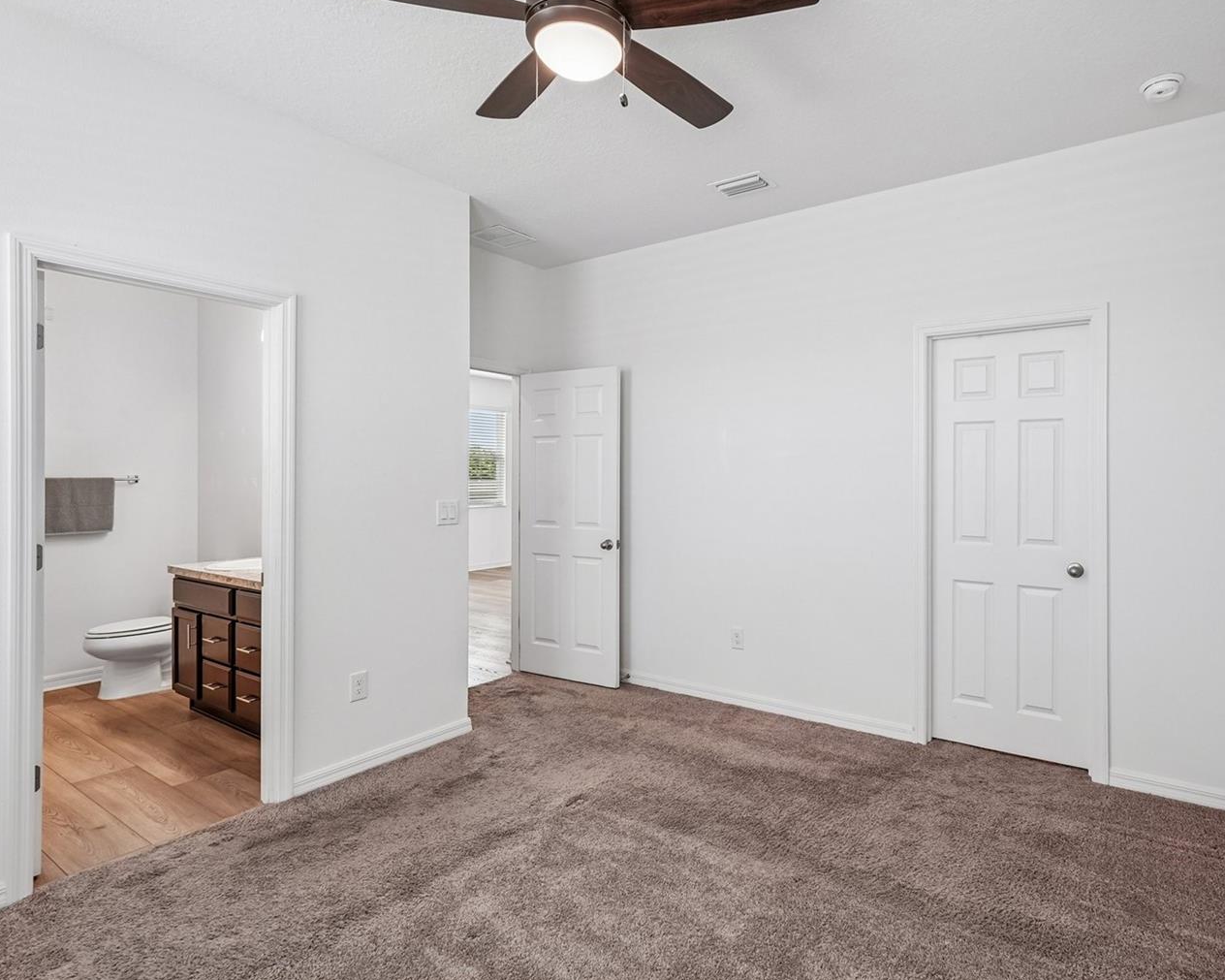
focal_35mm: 19
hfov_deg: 82.7
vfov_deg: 70.8
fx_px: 689
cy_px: 470
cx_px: 707
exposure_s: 1/20
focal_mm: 16
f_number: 8
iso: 400
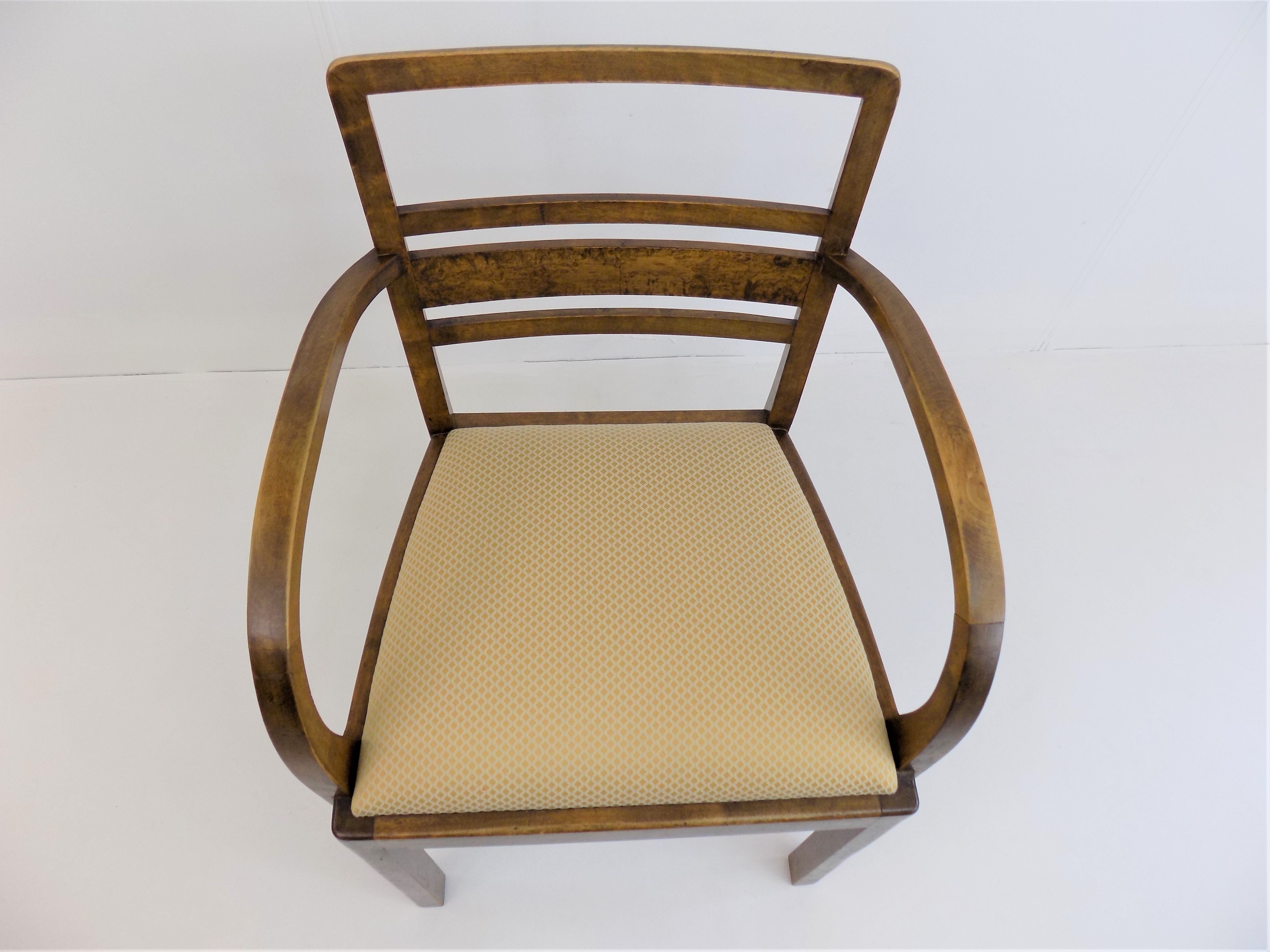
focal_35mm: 23
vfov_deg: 58.9
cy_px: 476
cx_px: 635
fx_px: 844
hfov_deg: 73.9
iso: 80
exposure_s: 1/80
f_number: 3.1
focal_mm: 4
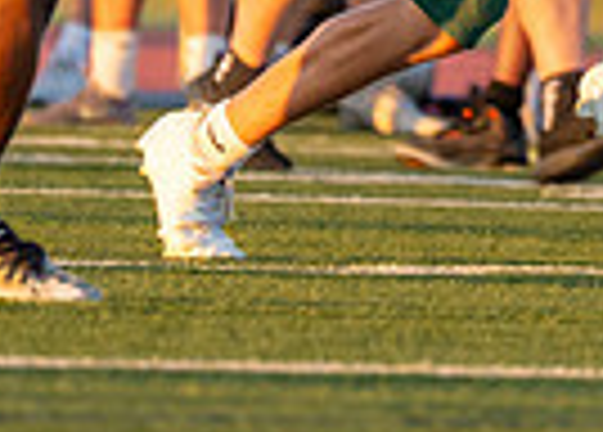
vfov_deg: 1.0
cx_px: 836
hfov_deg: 1.4
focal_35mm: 1437
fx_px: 24634
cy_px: -402
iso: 800
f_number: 2.8
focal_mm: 200
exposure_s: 1/2500
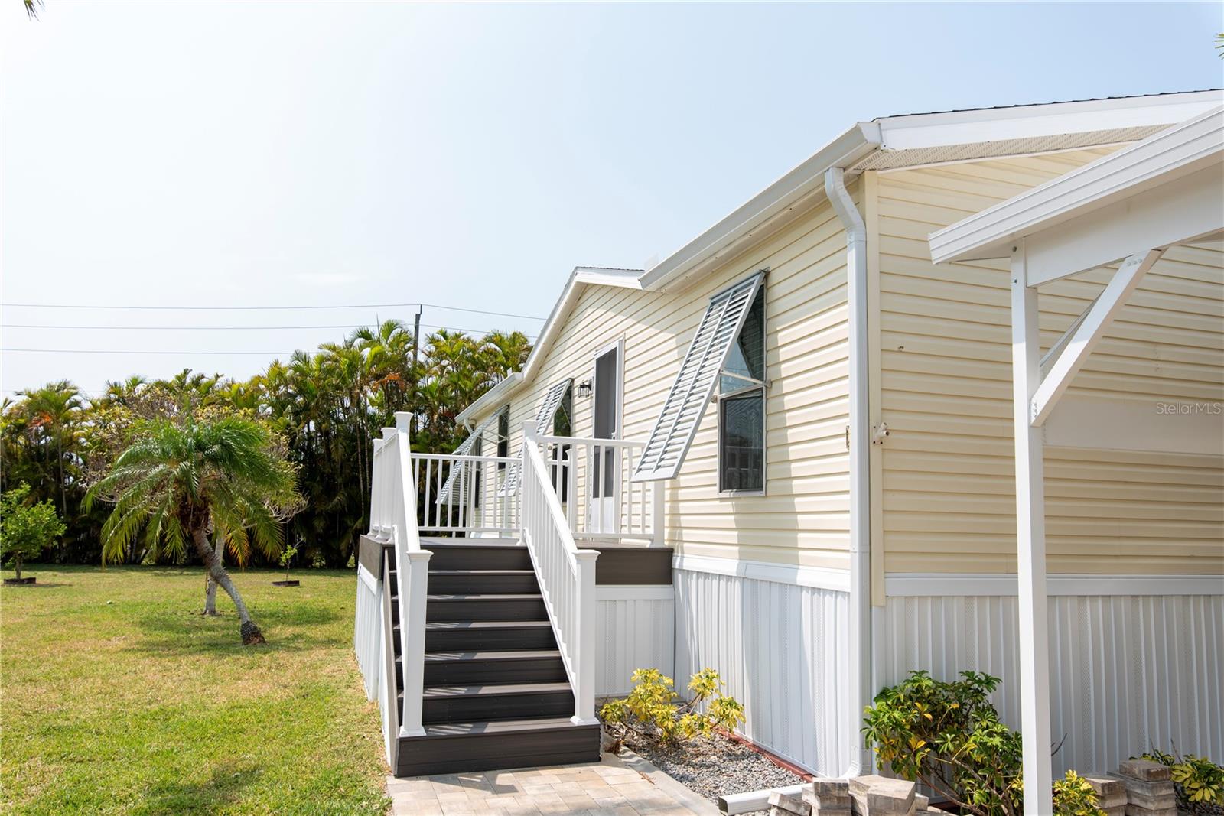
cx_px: 612
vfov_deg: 49.6
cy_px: 408
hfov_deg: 69.4
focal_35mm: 26
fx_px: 884
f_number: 8
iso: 100
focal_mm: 26
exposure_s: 1/250
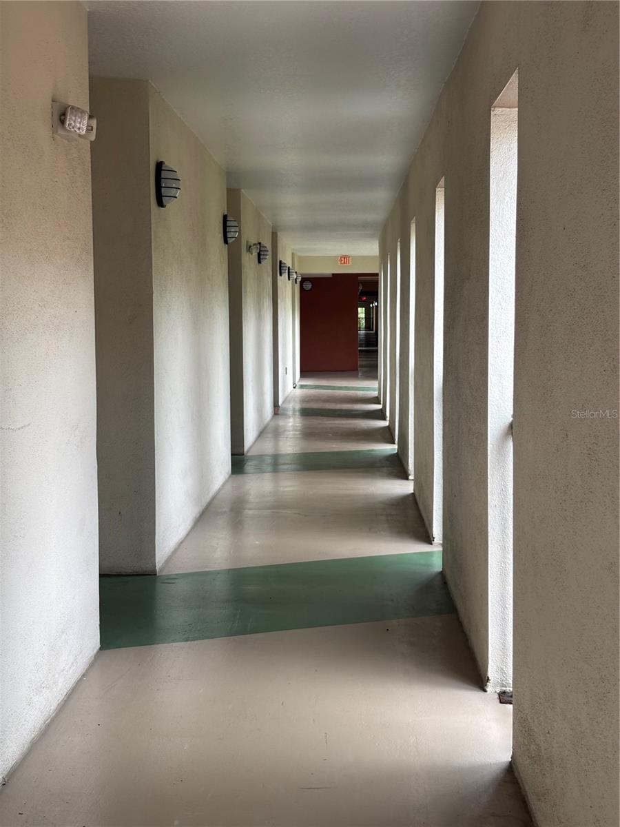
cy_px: 414
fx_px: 1242
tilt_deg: -4.5
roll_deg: -1.2
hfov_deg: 28.0
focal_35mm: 52
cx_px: 310
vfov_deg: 36.8
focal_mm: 5.96
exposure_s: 1/121
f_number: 1.6
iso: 32
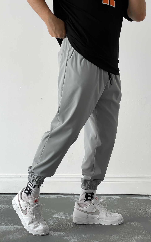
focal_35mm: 56
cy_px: 121
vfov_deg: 36.3
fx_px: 369
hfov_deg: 23.1
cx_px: 78
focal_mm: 6
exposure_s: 1/120
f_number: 2
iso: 80
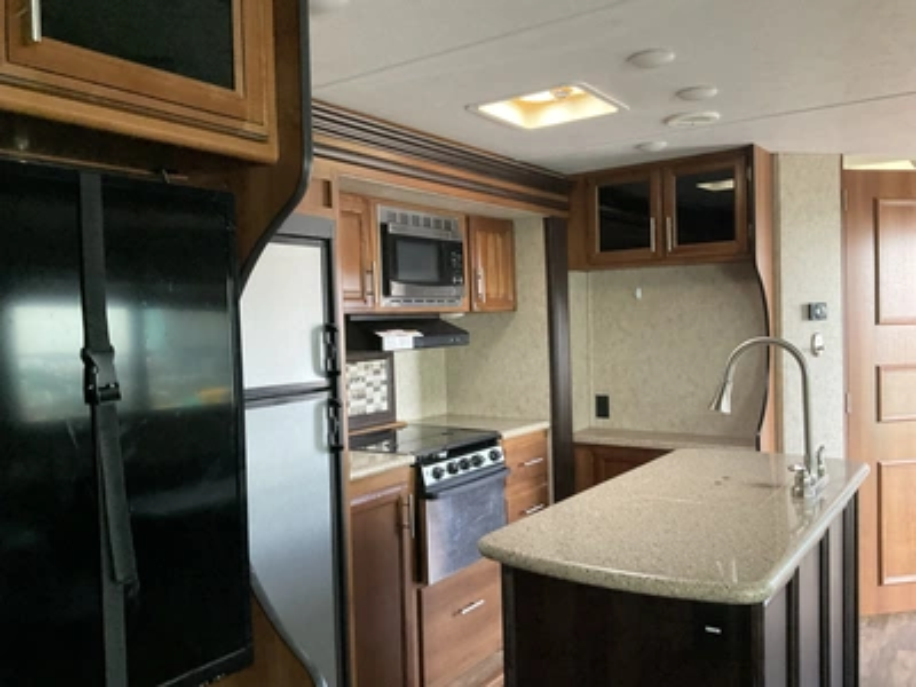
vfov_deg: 48.2
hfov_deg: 61.7
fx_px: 767
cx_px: 458
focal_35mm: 29
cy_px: 344
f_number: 1.8
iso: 160
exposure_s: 1/60
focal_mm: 3
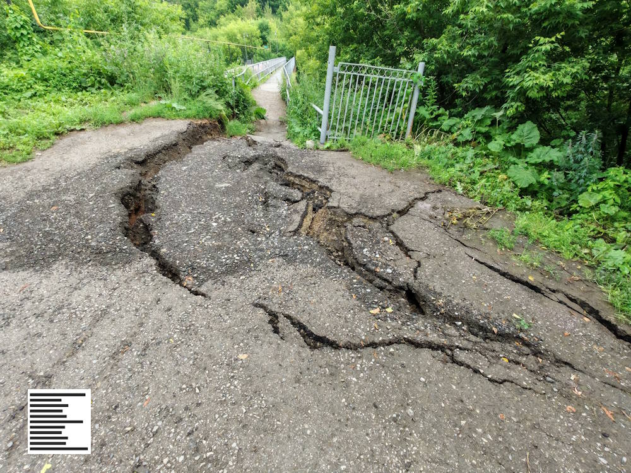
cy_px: 236
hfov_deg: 94.5
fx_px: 292
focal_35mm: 16
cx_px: 316
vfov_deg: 78.1
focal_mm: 1.96
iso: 50
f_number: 2.2
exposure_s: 1/170
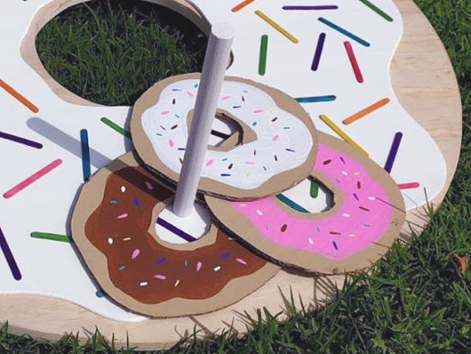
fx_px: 762
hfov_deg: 33.5
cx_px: 103
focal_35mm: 56
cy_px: 85
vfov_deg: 25.8
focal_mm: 4.15
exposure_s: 1/30
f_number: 2.2
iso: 125
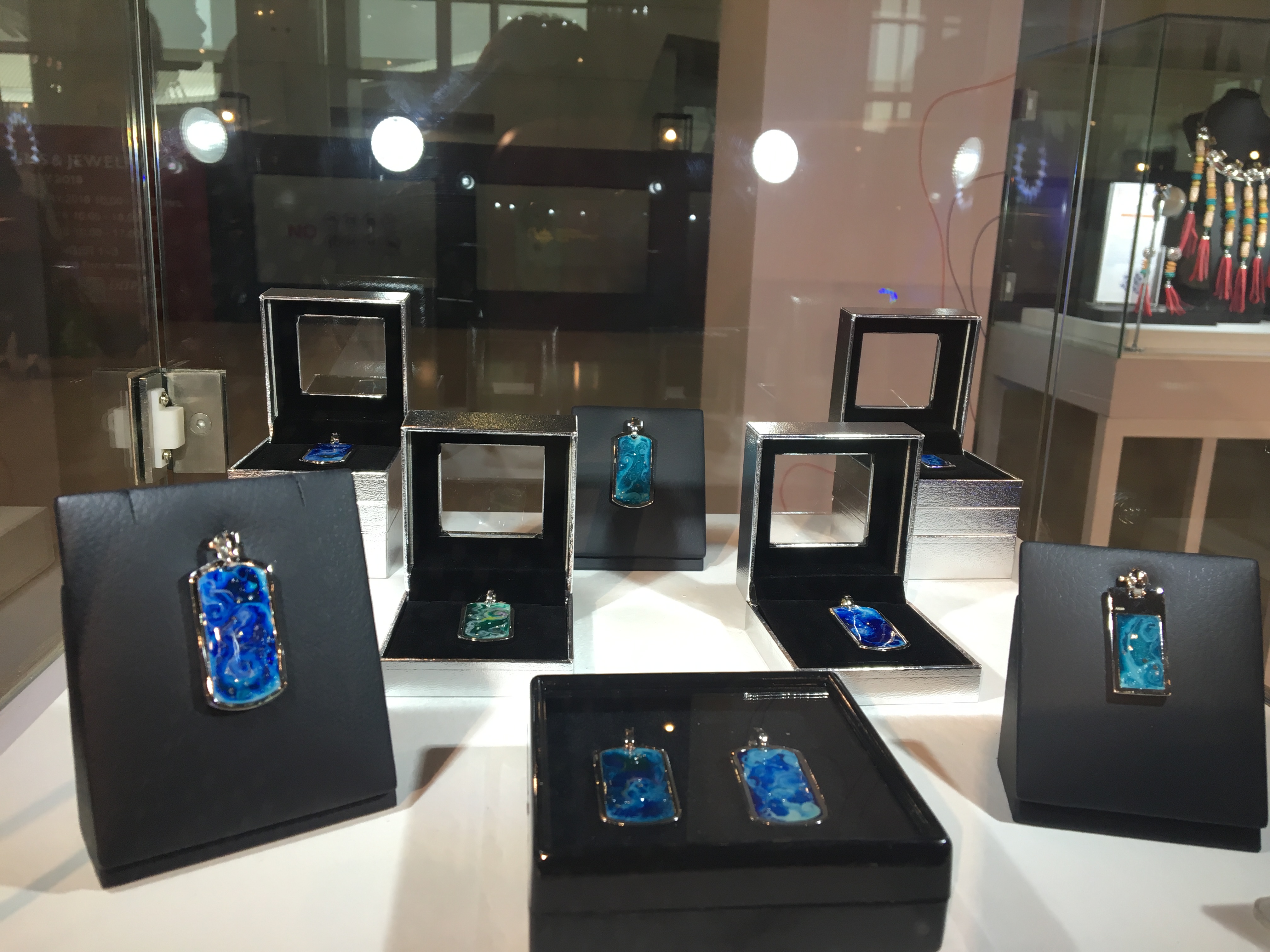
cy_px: 476
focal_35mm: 29
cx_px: 635
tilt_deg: -12.5
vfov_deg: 48.2
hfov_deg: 61.7
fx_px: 1064
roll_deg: -2.4
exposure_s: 1/33
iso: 25
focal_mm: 4.15
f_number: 2.2
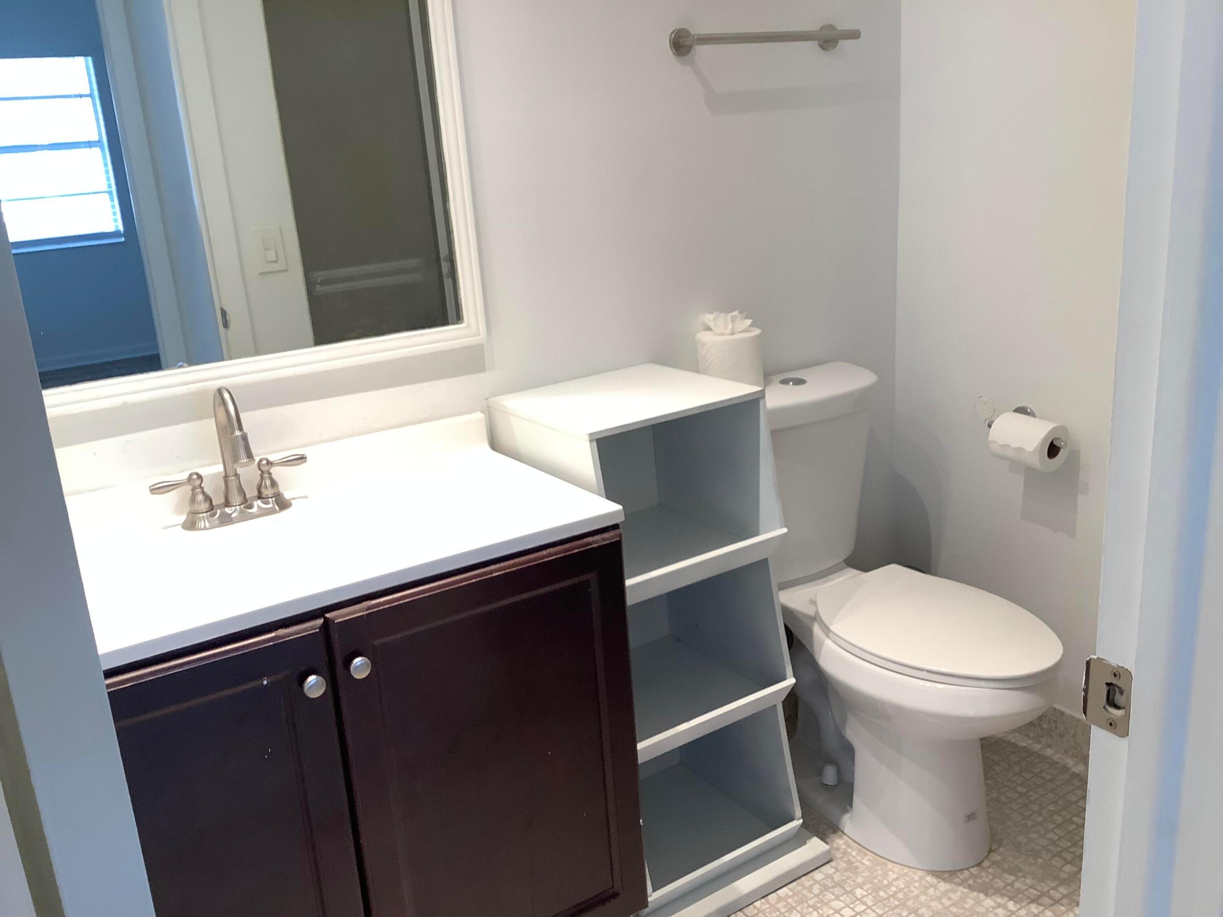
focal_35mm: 31
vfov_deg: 45.4
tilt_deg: -17.6
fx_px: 1095
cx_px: 612
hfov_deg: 58.4
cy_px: 458
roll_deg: +2.7
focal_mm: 3.3
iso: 125
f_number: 2.4
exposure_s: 1/60
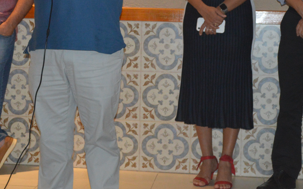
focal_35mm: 102
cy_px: 45
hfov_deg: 20.3
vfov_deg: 12.8
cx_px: 99
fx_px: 842
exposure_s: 1/60
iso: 1600
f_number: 5.6
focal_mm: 32
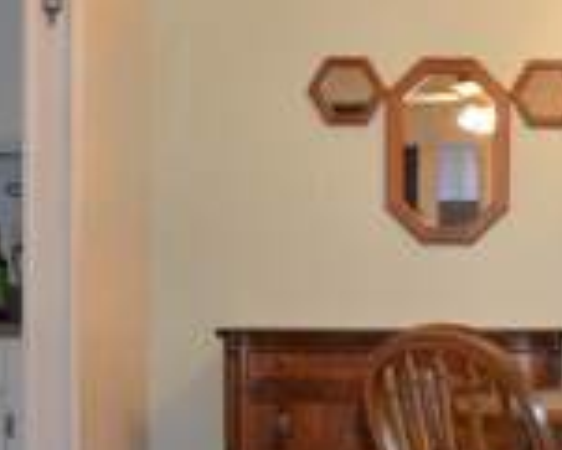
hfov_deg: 18.9
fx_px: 1531
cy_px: 314
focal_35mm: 92
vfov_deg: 16.7
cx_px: 785
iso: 720
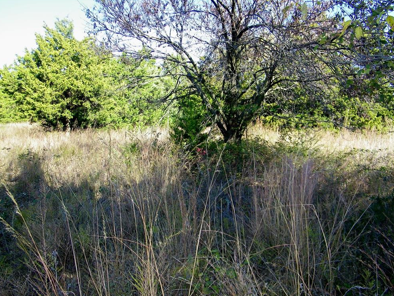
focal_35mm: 31
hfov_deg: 58.4
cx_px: 199
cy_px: 147
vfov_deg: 45.4
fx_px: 353
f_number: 3.6
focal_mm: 5.4
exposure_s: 1/200
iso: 80
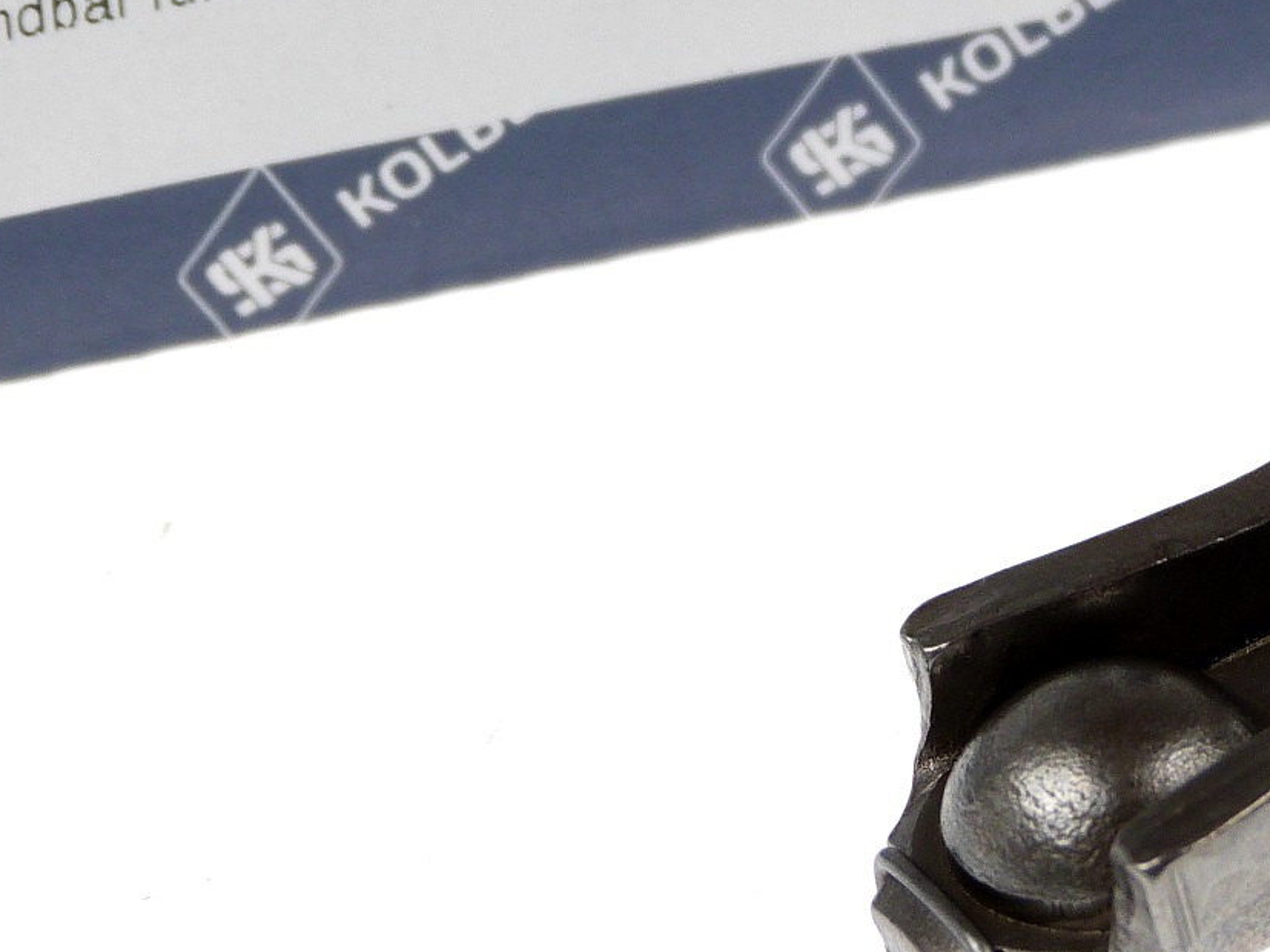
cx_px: 1121
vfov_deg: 5.8
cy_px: 247
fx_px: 9317
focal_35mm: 254
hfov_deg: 7.8
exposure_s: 1/100
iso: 100
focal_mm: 19
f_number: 3.5
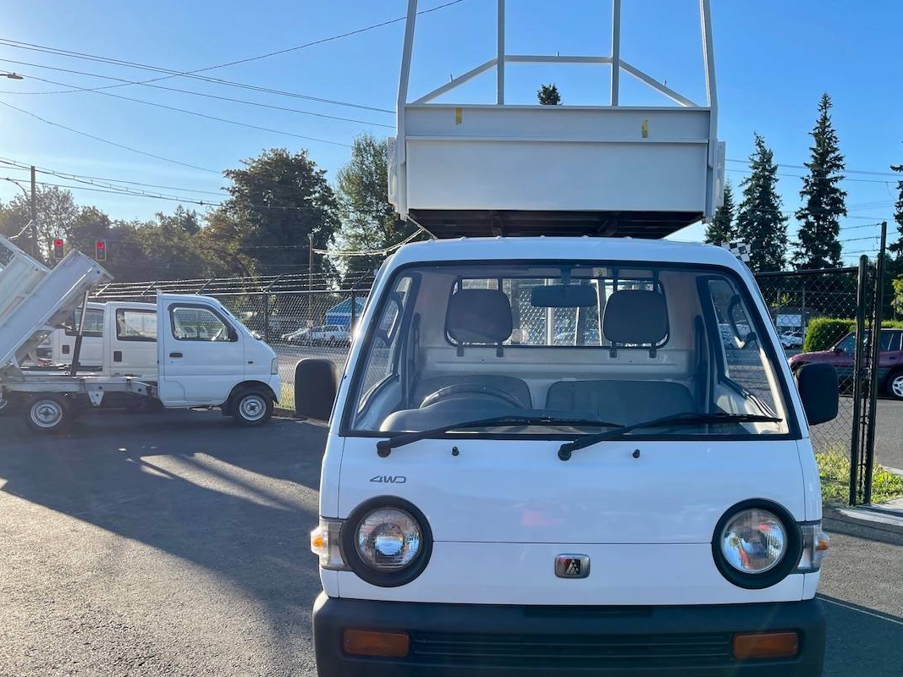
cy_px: 387
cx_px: 533
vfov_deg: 46.7
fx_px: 782
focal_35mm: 30
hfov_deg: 59.6
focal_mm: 5.1
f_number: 1.6
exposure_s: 1/1403
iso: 32
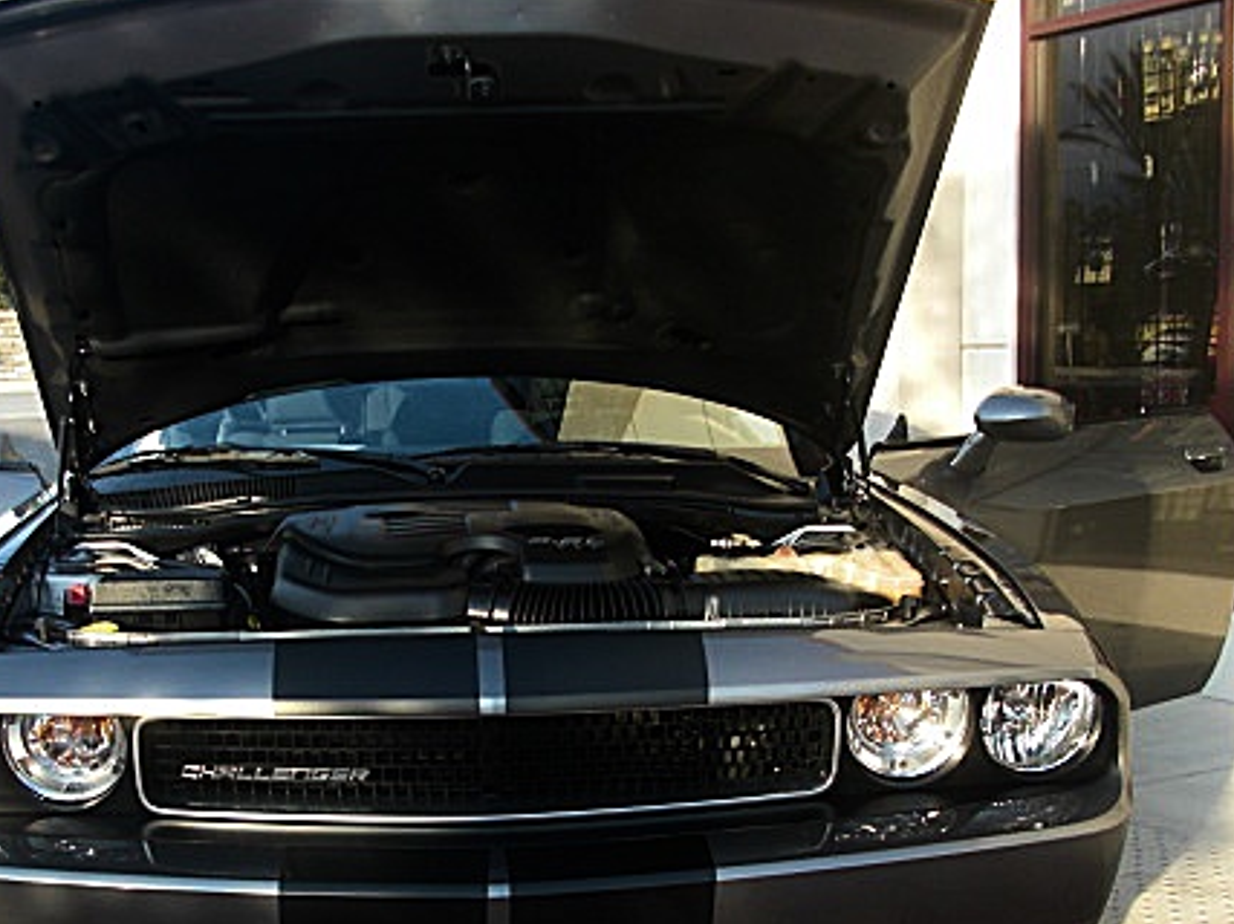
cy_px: 632
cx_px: 471
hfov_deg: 35.4
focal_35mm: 54
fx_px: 1924
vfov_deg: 26.8
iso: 50
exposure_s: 1/100
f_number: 2.8
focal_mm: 6.3
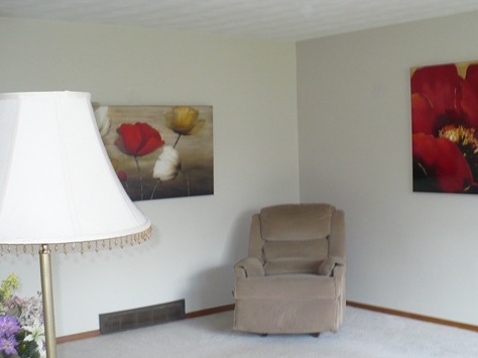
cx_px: 285
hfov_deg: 38.1
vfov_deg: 29.1
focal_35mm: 50
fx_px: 690
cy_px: 198
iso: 200
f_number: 2.8
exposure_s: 1/30
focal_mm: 6.1
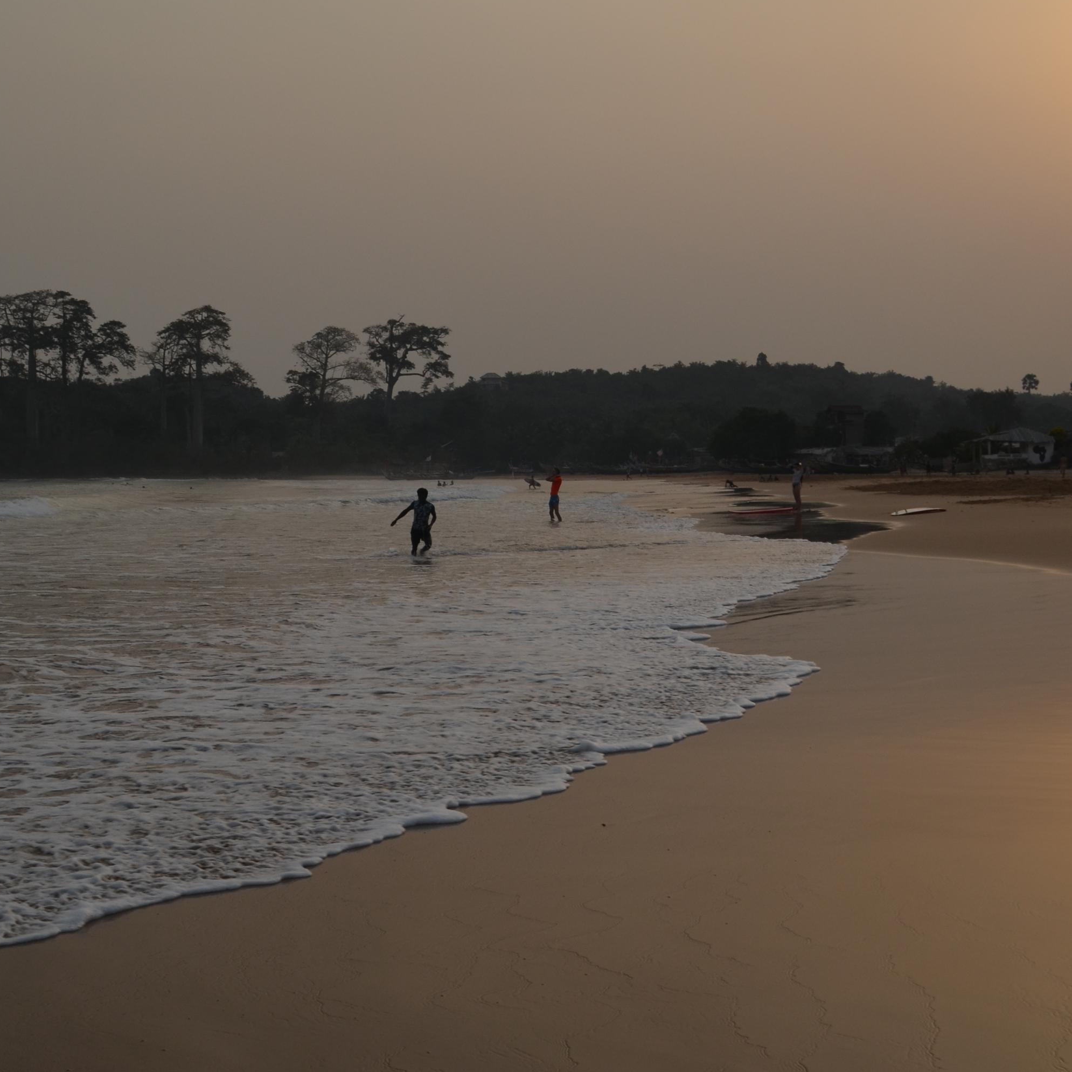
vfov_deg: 31.6
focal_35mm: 54
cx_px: 569
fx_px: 1892
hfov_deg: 31.6
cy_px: 464
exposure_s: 1/200
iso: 200
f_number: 7.1
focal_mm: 22
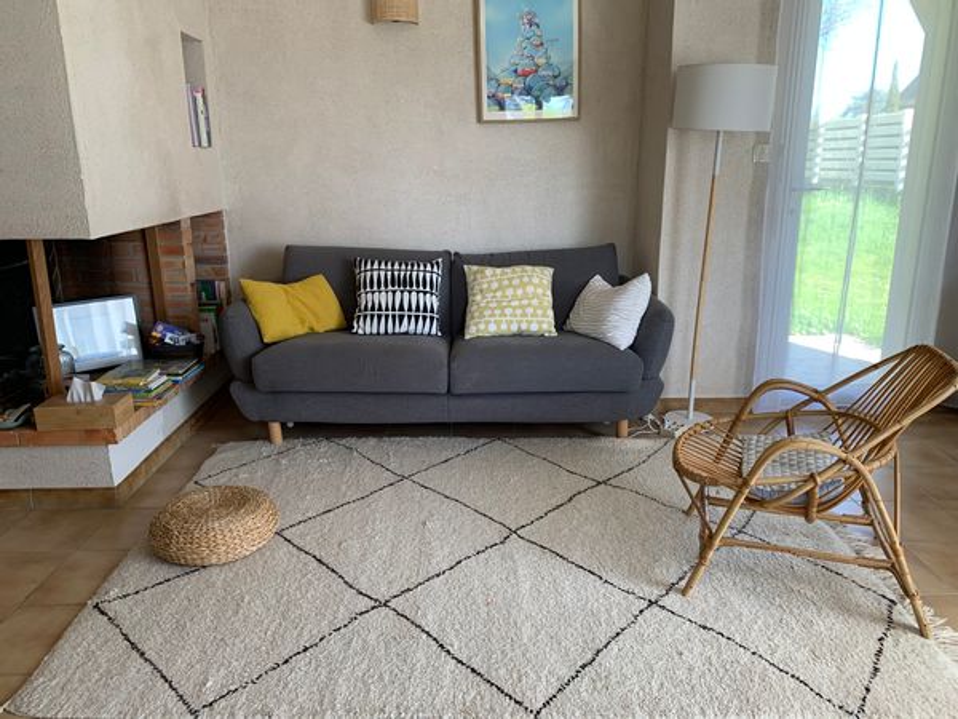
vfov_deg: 53.1
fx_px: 720
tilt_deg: -14.6
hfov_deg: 67.3
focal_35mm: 26
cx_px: 479
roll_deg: +0.1
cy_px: 360
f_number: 1.8
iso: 100
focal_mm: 4.25
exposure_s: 1/111
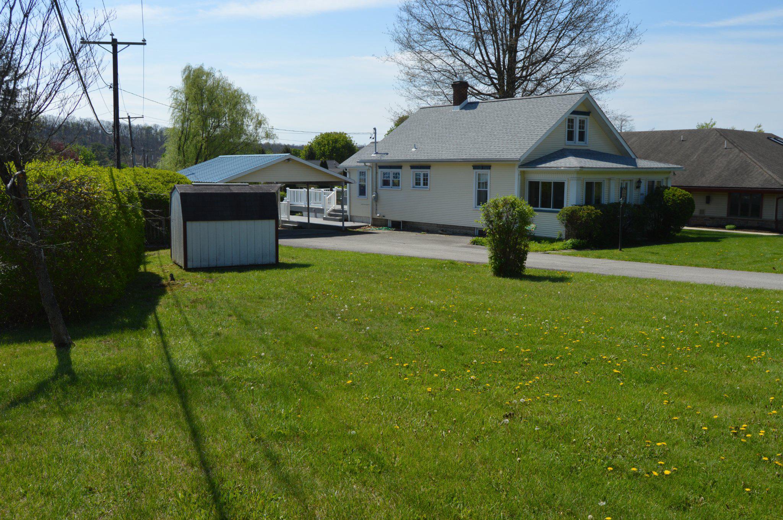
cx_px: 392
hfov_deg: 62.0
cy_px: 260
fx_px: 652
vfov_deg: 43.5
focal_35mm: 30
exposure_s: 1/250
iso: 100
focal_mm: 20
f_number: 8
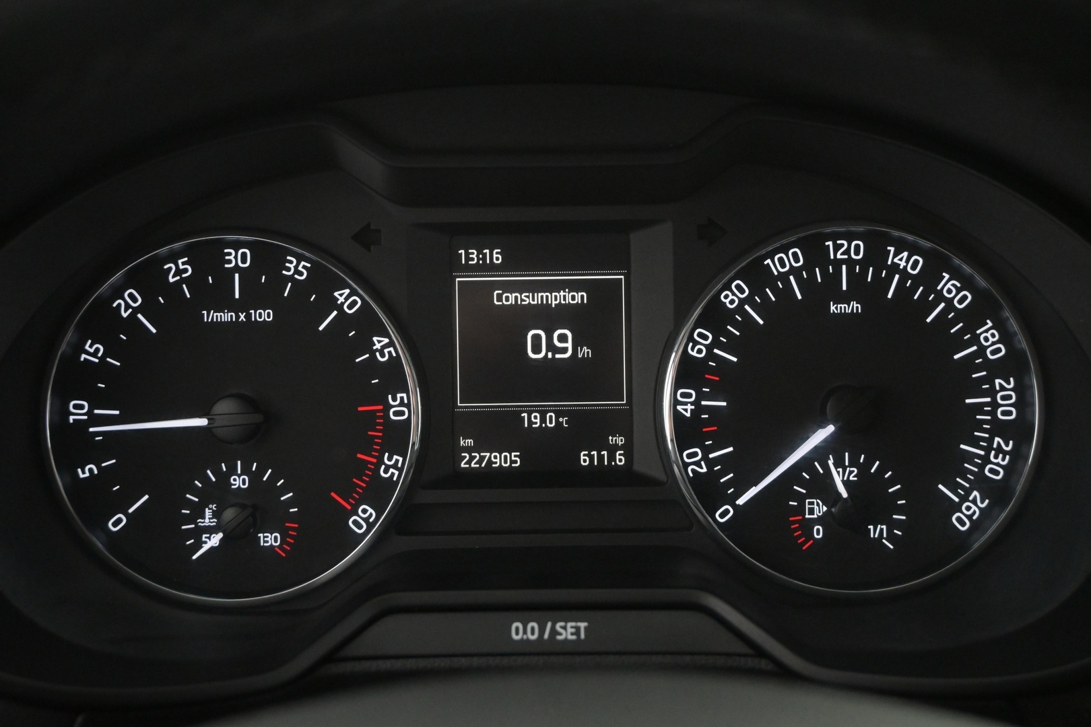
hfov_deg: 43.6
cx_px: 546
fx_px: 1364
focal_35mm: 45
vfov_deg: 29.9
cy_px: 364
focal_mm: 30
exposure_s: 1/50
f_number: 4.8
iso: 4000
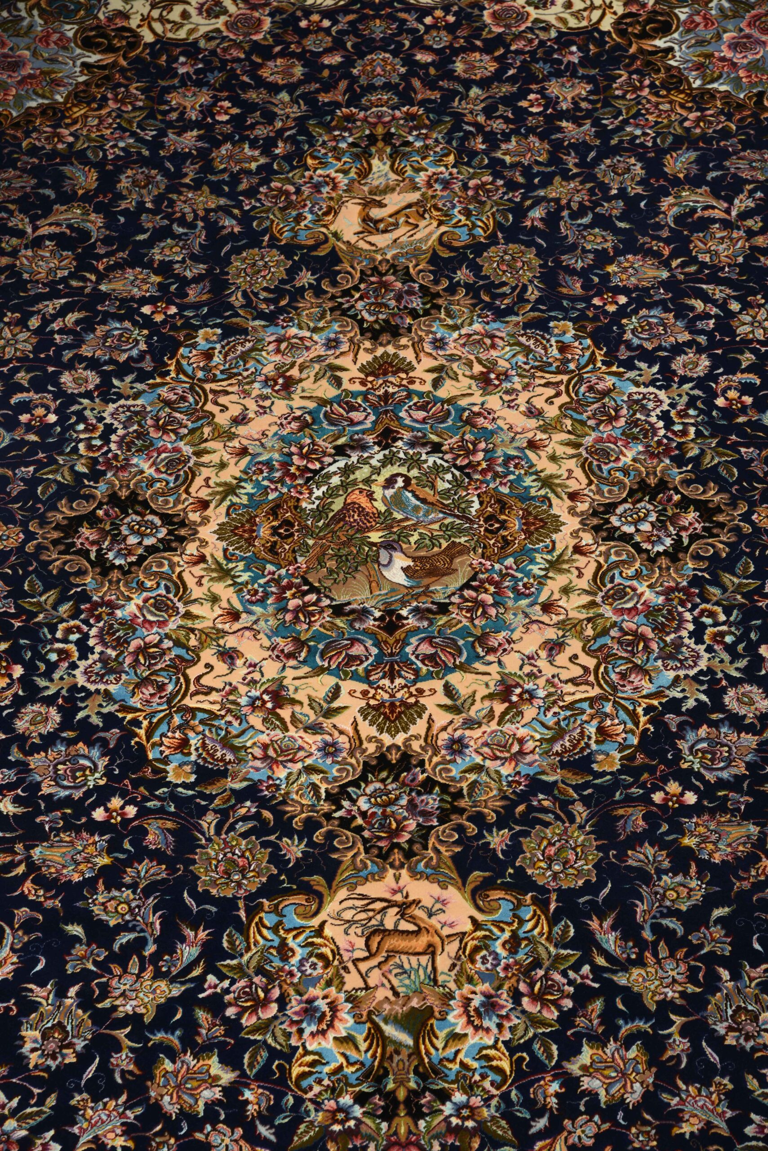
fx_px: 2398
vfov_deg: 27.0
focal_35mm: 75
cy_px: 576
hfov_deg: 18.2
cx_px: 384
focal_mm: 75
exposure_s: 1/200
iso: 100
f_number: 9
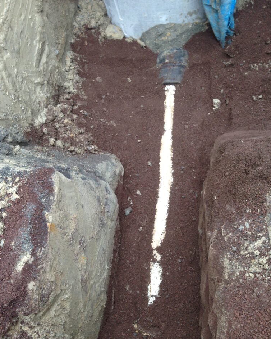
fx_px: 351
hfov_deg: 42.2
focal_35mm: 35
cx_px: 135
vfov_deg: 51.5
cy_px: 176
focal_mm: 4.12
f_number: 2.4
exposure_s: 1/60
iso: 64
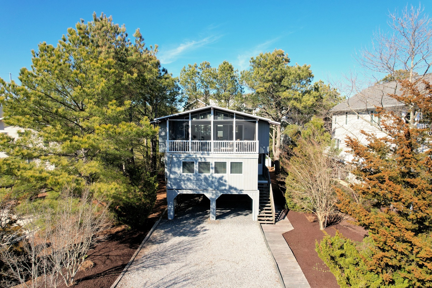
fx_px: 264
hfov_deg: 78.6
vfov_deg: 57.2
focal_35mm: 22
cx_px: 216
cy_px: 144
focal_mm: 8.38
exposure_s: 1/1250
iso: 110
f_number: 2.8
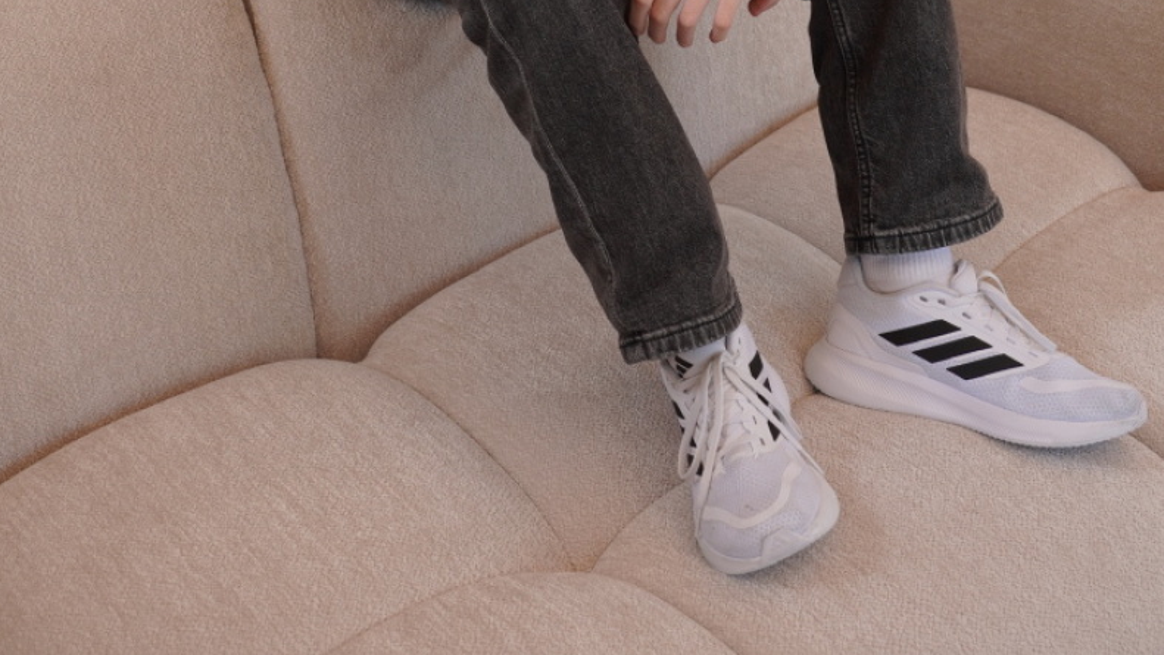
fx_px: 1691
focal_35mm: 55
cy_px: -209
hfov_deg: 38.0
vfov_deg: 20.0
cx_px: 578
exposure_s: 1/160
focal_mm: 23
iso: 200
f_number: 4
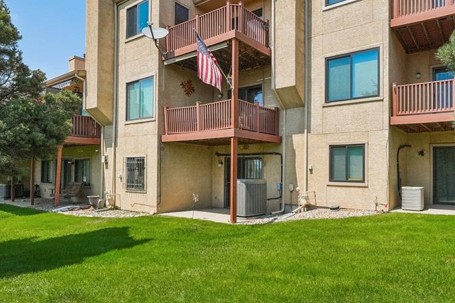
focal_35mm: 22
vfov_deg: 57.0
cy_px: 132
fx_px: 278
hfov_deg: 76.4
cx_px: 299
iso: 800
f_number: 8
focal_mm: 10
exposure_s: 1/4000
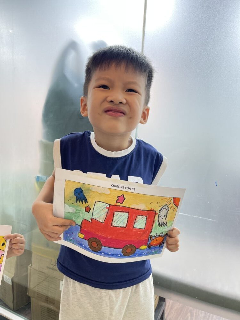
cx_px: 120
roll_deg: -3.2
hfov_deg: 54.9
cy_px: 160
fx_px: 231
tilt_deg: -8.2
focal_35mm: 25
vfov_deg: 69.4
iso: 64
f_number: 1.6
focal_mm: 5.1
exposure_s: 1/50
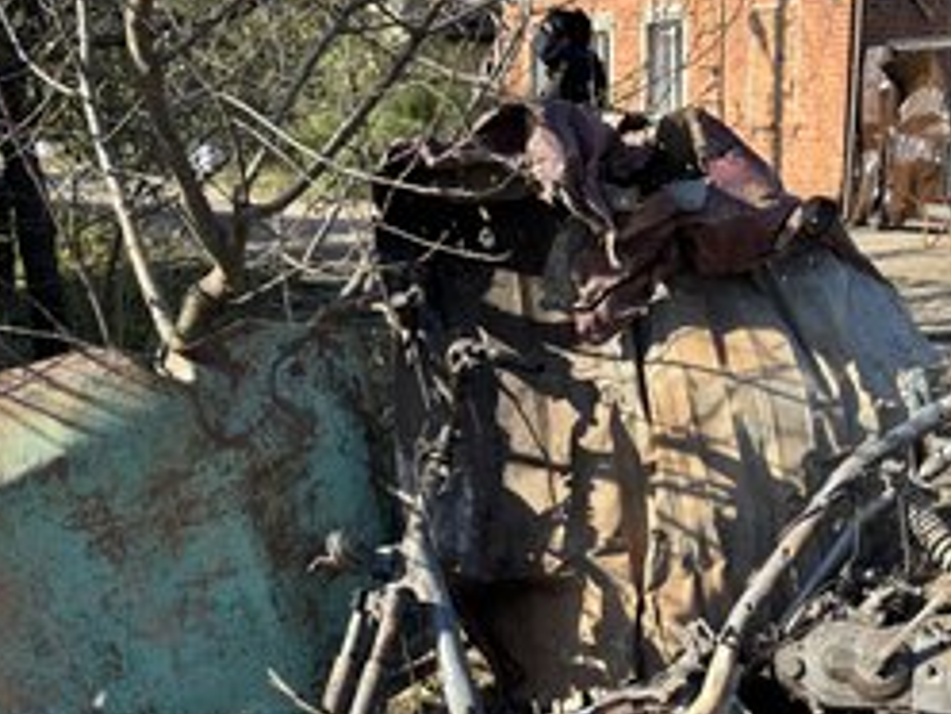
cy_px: 457
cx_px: 644
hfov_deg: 44.1
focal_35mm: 42
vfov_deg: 34.1
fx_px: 1154
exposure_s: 1/1068
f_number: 1.6
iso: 50
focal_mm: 5.96
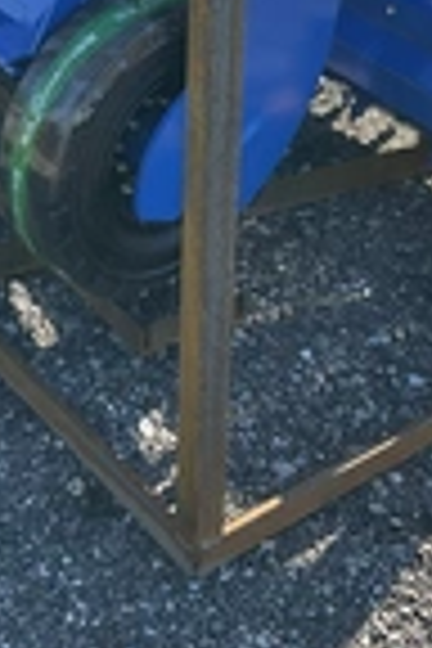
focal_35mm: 84
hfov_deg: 16.2
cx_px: 117
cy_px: 14
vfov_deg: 23.3
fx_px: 1512
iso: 25
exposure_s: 1/397
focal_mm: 3
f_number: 1.8
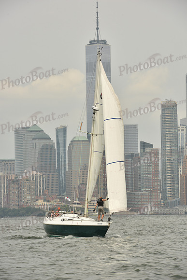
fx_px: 1557
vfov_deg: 10.3
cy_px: 140
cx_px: 94
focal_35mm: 200
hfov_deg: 6.9
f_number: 11
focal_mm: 200
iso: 250
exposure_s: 1/640
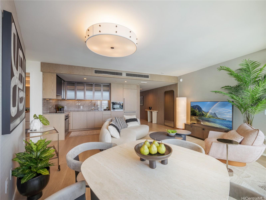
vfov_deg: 85.7
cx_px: 133
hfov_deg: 102.1
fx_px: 108
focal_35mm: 14
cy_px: 100
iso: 200
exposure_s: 1/320
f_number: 4
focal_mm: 7
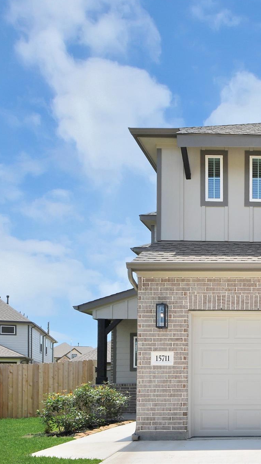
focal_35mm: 38
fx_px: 468
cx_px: 314
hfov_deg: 27.4
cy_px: 231
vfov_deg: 52.8
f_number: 10
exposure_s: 1/400
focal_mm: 16
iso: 100
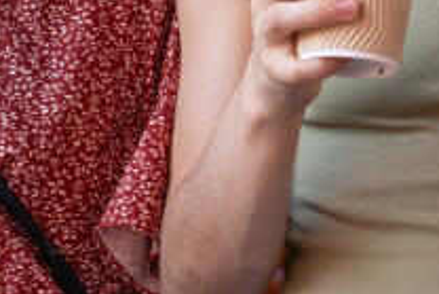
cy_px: 67
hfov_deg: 8.8
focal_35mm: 235
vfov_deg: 5.9
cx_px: 276
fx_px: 2868
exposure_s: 1/500
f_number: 4
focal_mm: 35
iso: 500
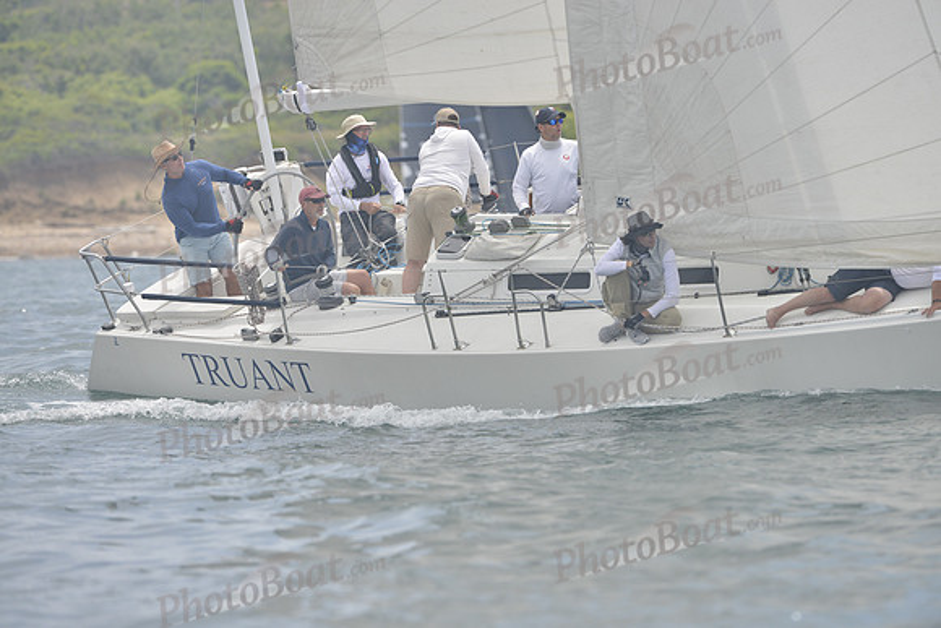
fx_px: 6275
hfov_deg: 8.6
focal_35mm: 240
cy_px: 314
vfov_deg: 5.7
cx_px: 470
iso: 280
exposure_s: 1/1000
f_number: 7.1
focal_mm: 240
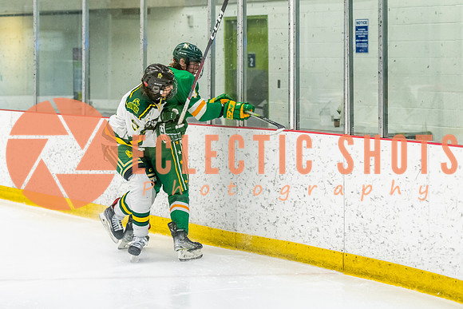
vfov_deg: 12.2
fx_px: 1449
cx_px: 197
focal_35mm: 113
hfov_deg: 18.1
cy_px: 142
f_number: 2.8
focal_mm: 90
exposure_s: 1/800
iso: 3200
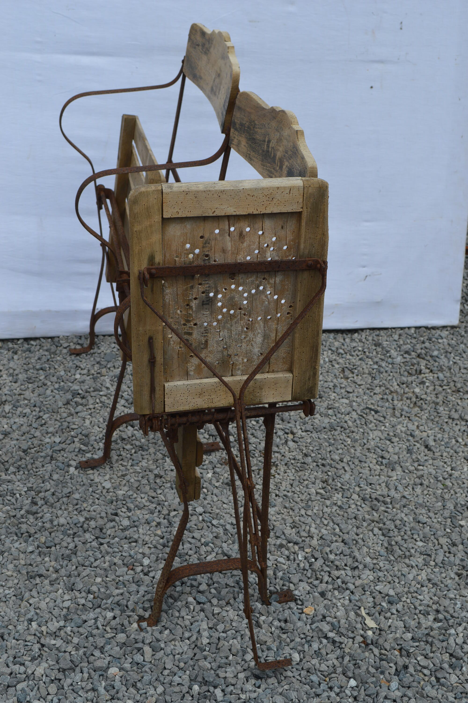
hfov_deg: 26.4
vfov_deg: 38.9
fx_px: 996
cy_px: 352
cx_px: 234
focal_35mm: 51
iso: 100
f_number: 7.1
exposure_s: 1/200
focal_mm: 34
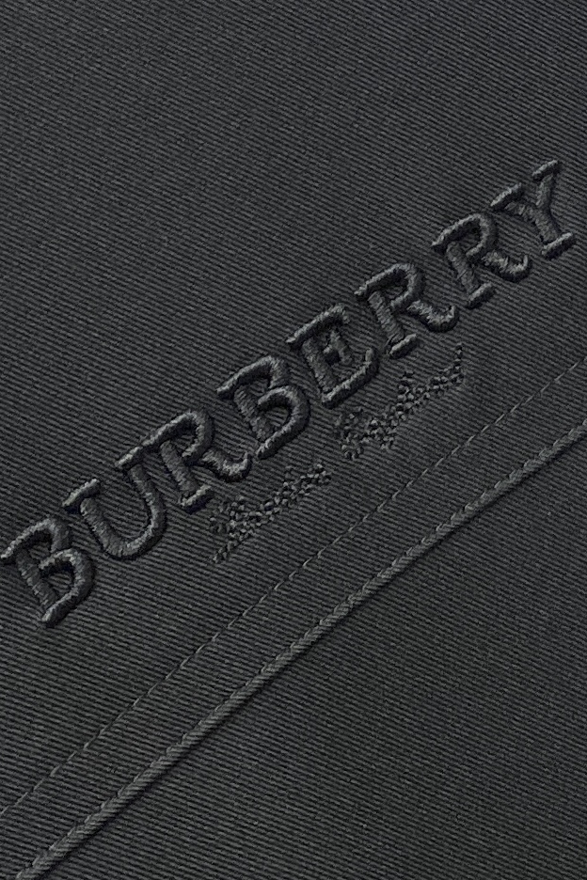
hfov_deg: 46.4
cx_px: 284
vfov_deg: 65.5
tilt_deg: -6.2
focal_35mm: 28
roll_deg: +22.1
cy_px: 455
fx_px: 685
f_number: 1.8
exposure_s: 1/120
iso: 100
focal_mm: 4.25
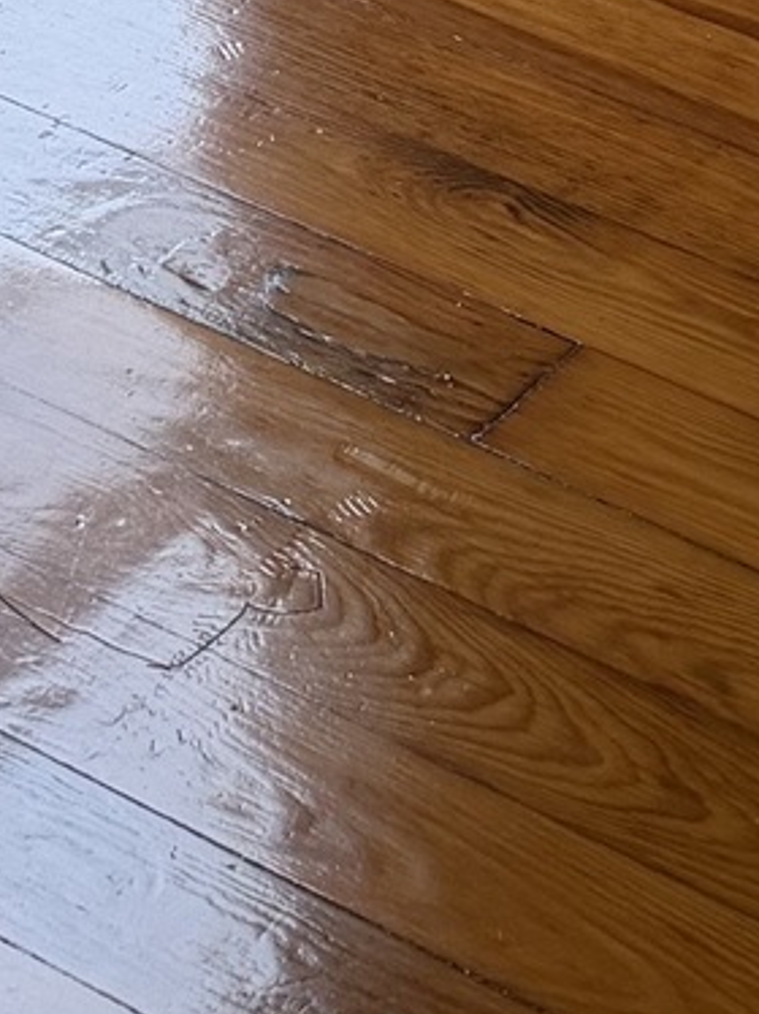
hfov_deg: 9.4
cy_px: -1944
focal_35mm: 148
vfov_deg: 10.2
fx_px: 4332
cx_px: 1453
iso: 64
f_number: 1.78
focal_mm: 6.76
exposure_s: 1/136
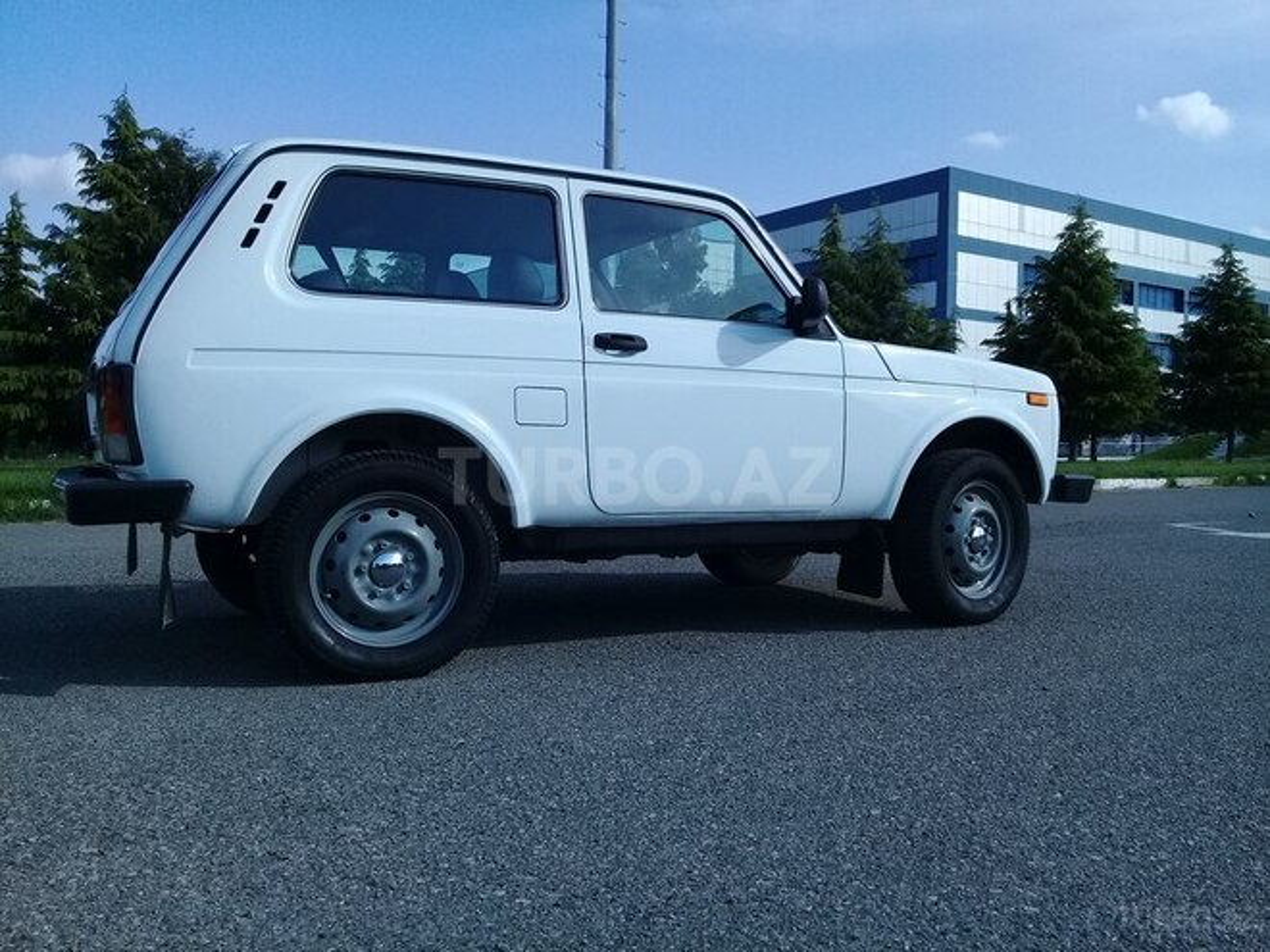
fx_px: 1137
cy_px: 476
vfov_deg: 45.4
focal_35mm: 31
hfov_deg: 58.4
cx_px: 635
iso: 64
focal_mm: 3.3
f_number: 2.2
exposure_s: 1/1522
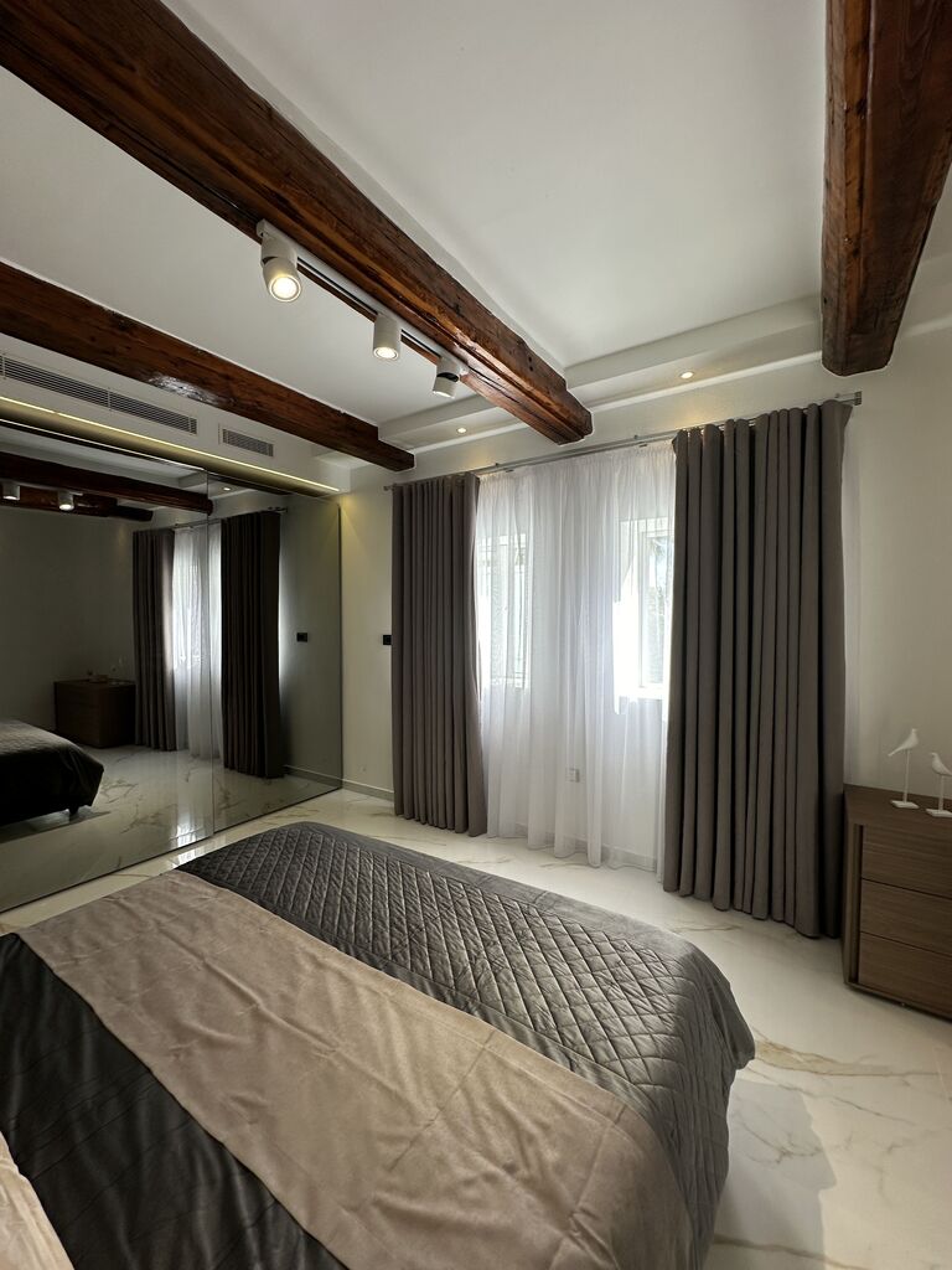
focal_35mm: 14
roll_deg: +0.1
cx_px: 476
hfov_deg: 85.7
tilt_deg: -1.3
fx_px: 513
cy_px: 635
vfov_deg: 102.1
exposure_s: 1/187
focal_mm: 2.22
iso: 40
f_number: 2.2
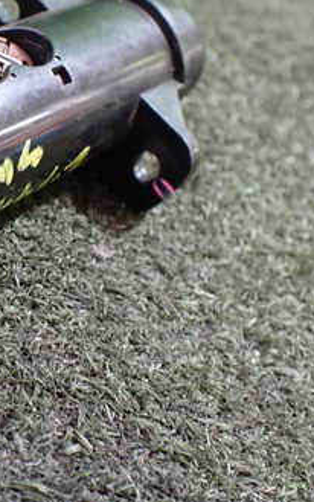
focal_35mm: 58
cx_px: -62
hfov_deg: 20.9
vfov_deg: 35.0
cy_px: 209
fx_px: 793
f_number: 2.3
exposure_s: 1/40
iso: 800
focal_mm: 5.4
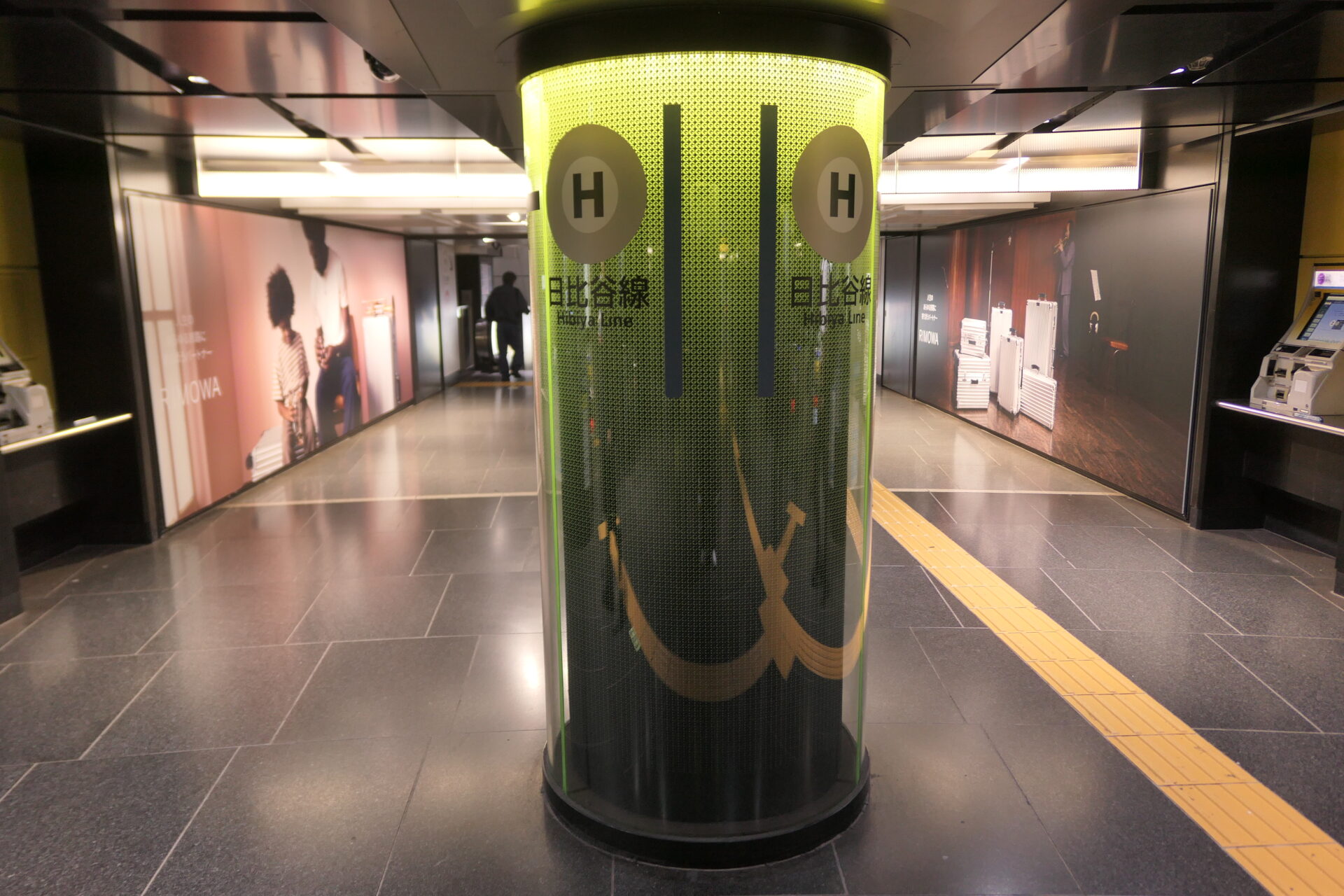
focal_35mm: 24
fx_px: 896
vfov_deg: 53.1
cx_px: 672
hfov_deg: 73.7
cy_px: 448
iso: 160
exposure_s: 1/60
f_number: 1.4
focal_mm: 8.8
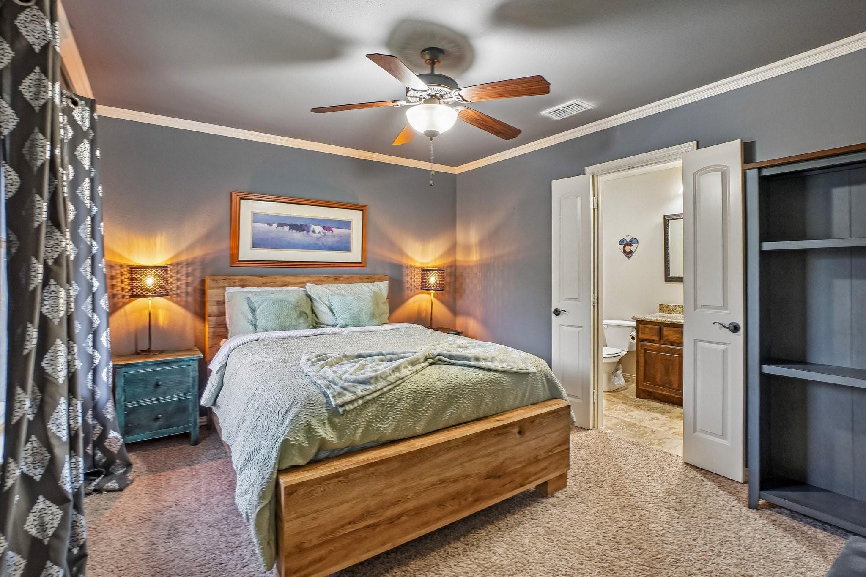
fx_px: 361
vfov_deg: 77.3
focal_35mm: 15
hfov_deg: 100.4
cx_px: 433
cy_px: 288
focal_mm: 10
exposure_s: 1/5
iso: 400
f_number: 8
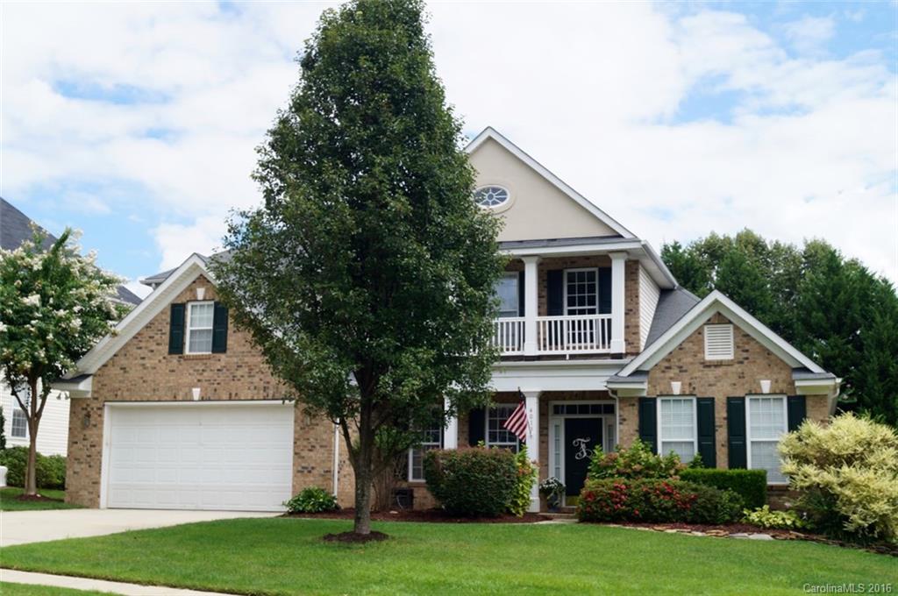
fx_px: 1046
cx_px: 449
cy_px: 298
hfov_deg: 46.5
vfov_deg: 31.8
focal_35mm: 42
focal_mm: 28
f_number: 10
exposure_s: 1/125
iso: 100
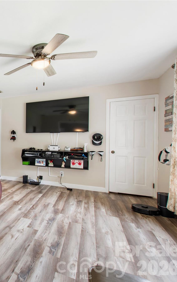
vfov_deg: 77.1
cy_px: 141
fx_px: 177
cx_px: -31
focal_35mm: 23
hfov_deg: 39.5
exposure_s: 2
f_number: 8
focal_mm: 10
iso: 100
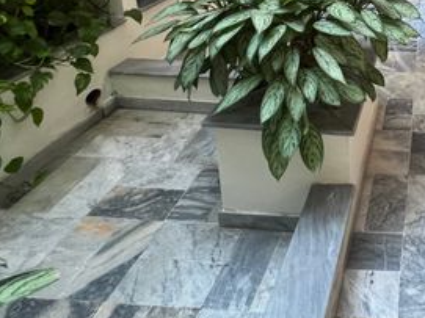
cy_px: -30
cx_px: 421
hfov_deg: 47.6
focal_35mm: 32
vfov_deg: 37.2
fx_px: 393
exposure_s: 1/99
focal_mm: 1.57
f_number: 1.8
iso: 250
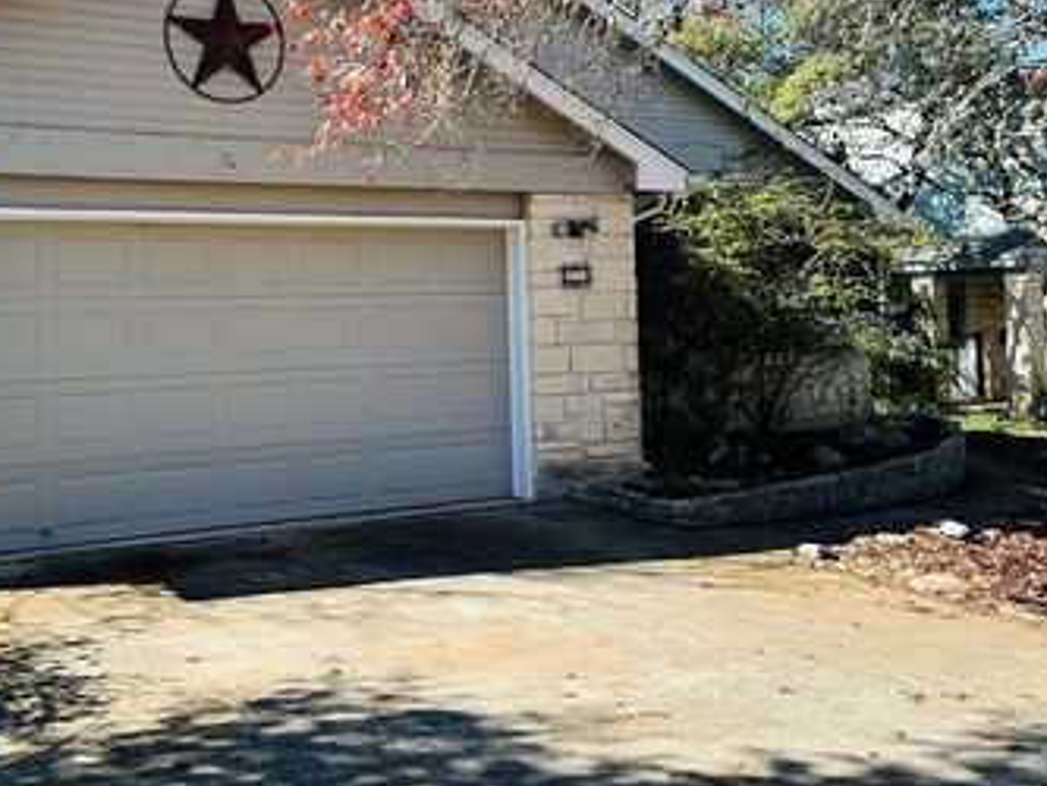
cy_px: 281
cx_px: 343
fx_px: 1089
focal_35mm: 36
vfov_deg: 39.3
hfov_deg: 50.4
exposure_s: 1/1009
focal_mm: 6.86
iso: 80
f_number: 1.78
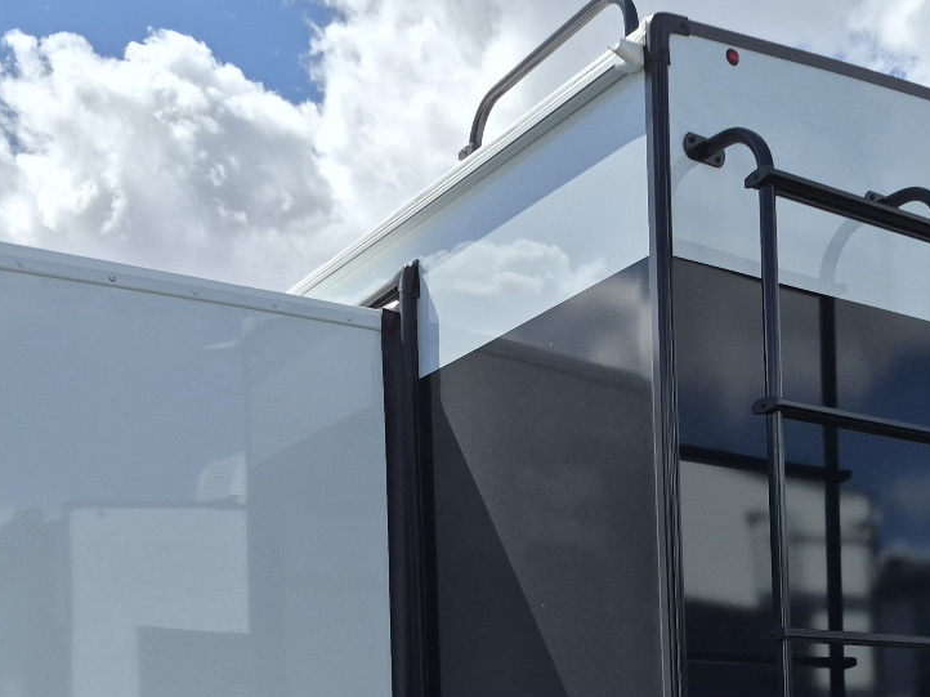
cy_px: 732
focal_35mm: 51
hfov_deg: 37.1
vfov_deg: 26.7
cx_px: 626
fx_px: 1370
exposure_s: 1/10000
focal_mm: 5.4
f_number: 1.8
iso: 80
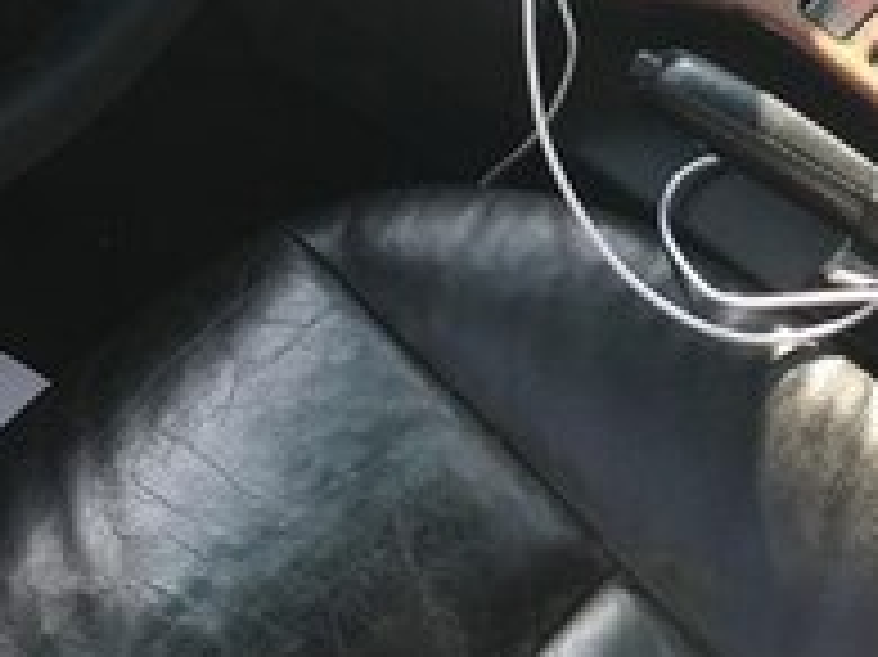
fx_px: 2484
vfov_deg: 14.0
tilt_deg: -31.8
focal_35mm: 98
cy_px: -362
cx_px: 504
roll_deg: -2.3
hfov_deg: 20.0
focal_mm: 4.15
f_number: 2.2
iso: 25
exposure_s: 1/107
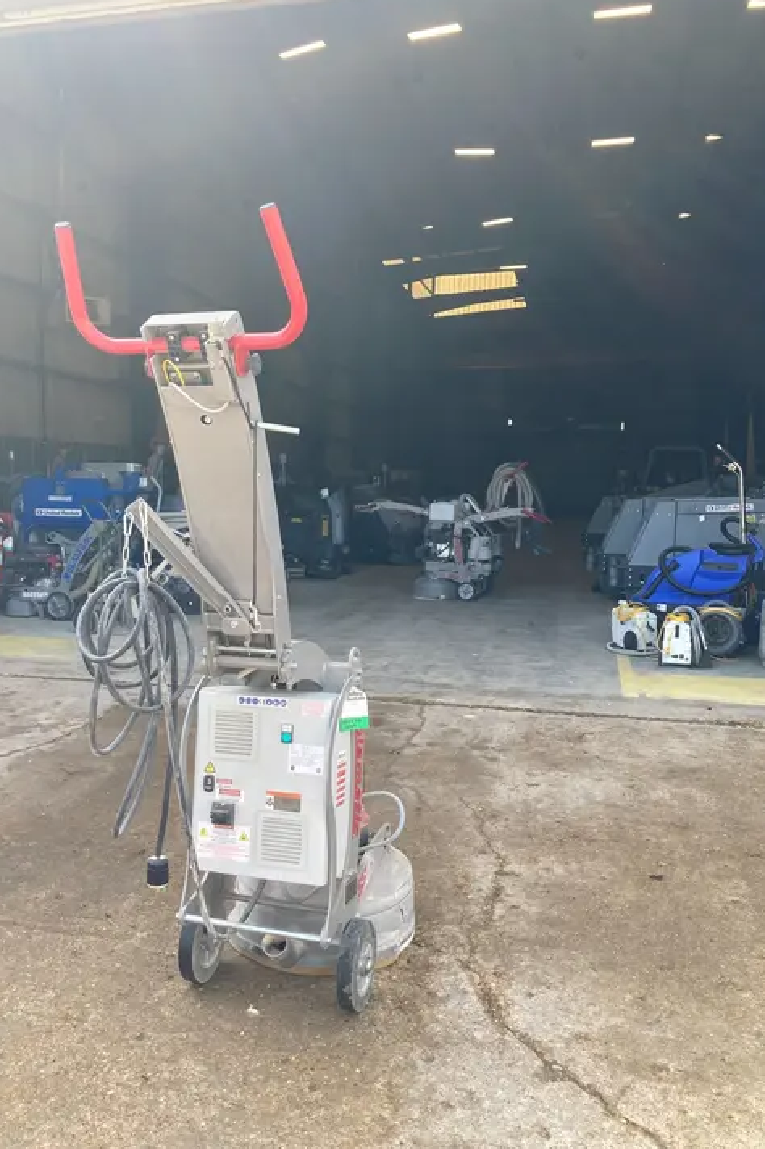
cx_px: 334
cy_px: 580
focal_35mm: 30
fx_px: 957
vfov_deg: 62.0
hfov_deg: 43.5
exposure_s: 1/326
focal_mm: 3.99
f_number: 1.8
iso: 20
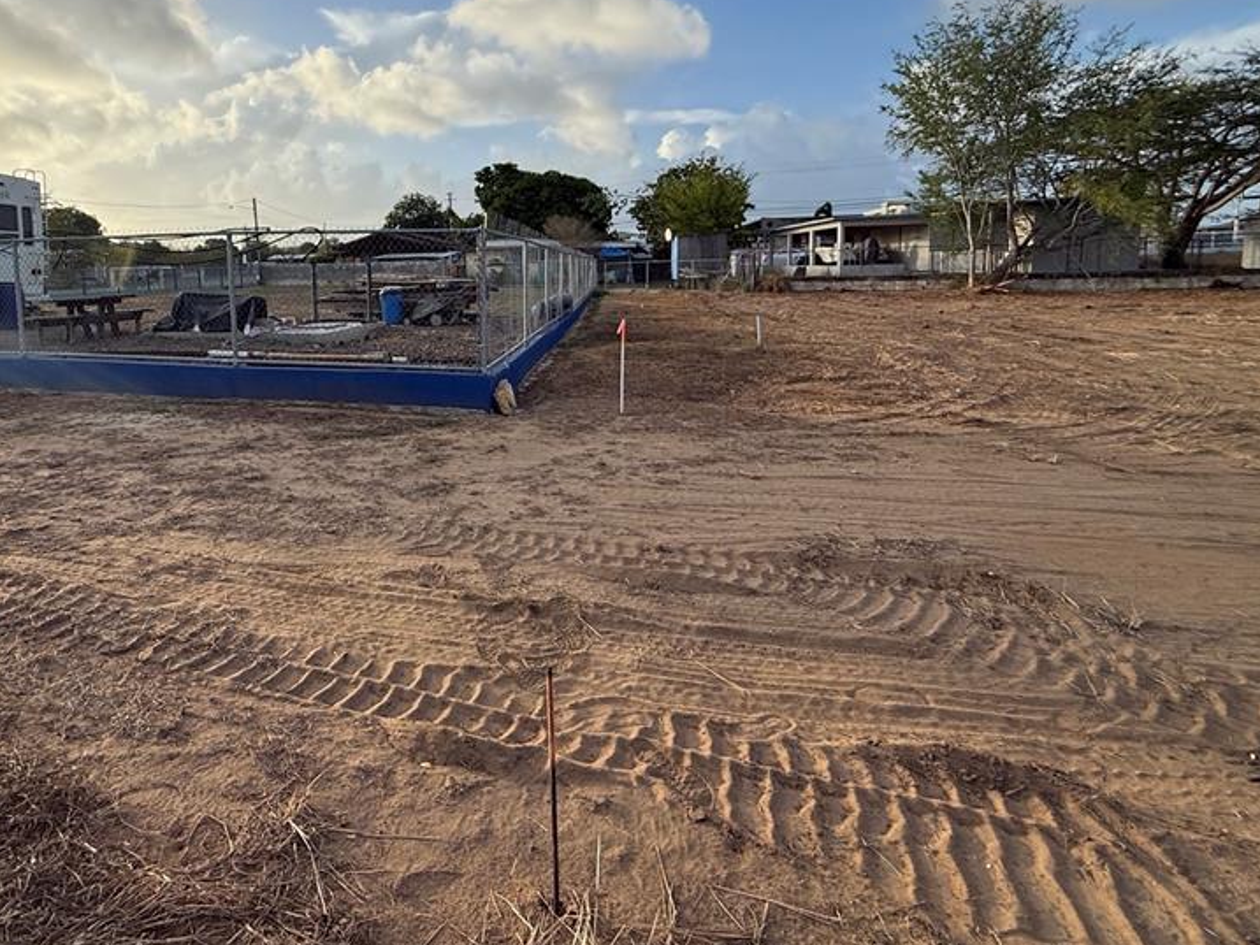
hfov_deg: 80.5
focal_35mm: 20
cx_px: 489
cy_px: 339
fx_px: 728
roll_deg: +0.8
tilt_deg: -4.8
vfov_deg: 64.8
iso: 64
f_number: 2.2
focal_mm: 2.22
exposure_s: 1/1534
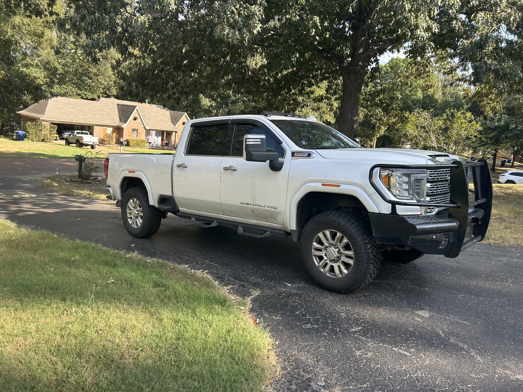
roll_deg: -5.8
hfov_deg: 67.3
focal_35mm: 26
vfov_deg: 53.1
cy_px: 196
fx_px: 393
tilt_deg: -8.9
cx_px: 262
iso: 50
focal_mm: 5.7
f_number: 1.5
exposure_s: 1/797
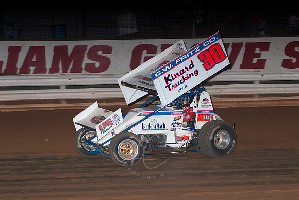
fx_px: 998
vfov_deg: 11.4
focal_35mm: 120
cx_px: 150
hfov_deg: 17.0
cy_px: 100
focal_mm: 80
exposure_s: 1/400
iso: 400
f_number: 4
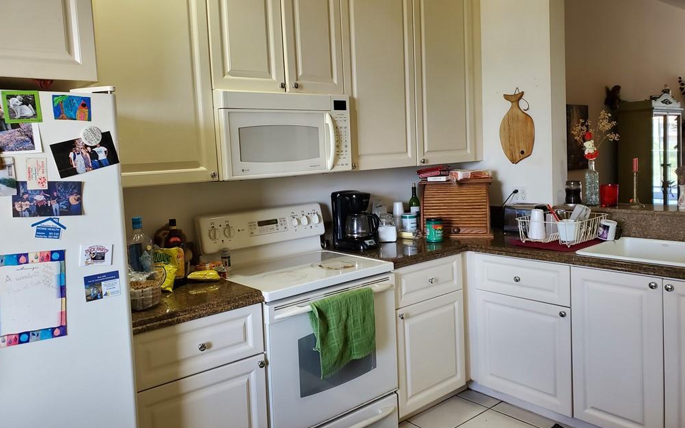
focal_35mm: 28
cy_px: 196
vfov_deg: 44.5
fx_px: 523
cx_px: 339
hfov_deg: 66.5
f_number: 2.4
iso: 200
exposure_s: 1/59
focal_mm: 4.3
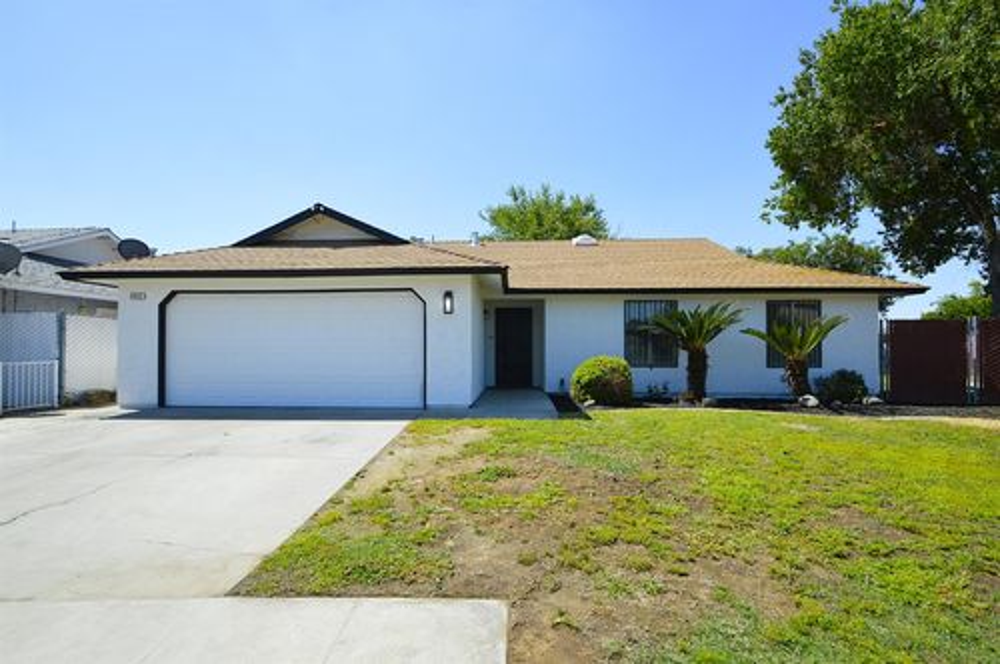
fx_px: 458
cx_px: 500
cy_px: 332
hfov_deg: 95.1
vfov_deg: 71.9
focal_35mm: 16
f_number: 7.1
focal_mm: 11
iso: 100
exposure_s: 1/200
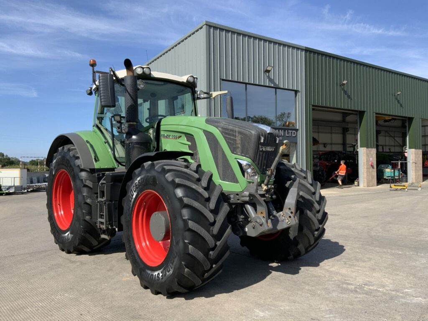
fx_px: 359
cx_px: 214
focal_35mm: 29
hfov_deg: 61.7
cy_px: 160
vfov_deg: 48.2
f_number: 1.8
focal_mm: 3
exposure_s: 1/1311
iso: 16
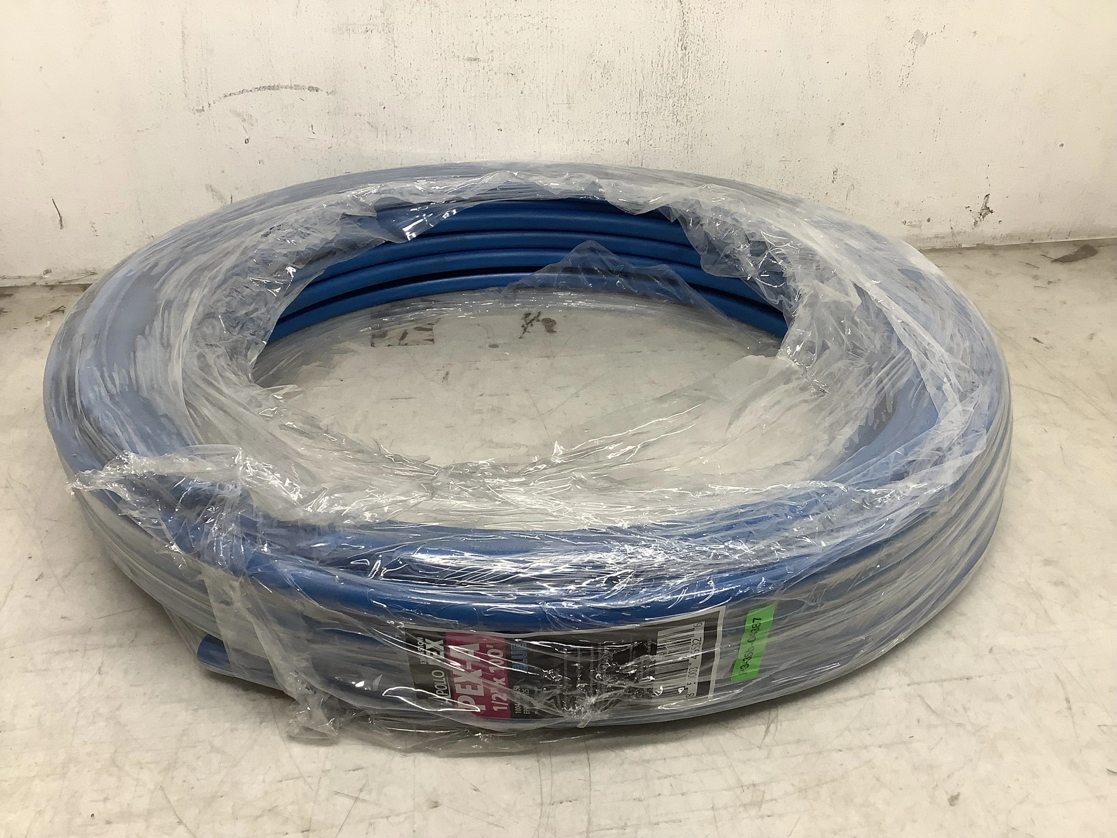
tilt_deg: -29.7
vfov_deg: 45.4
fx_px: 1000
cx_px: 558
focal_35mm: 31
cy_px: 419
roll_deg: -1.2
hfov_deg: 58.4
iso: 64
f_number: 2.4
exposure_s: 1/120
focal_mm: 3.3
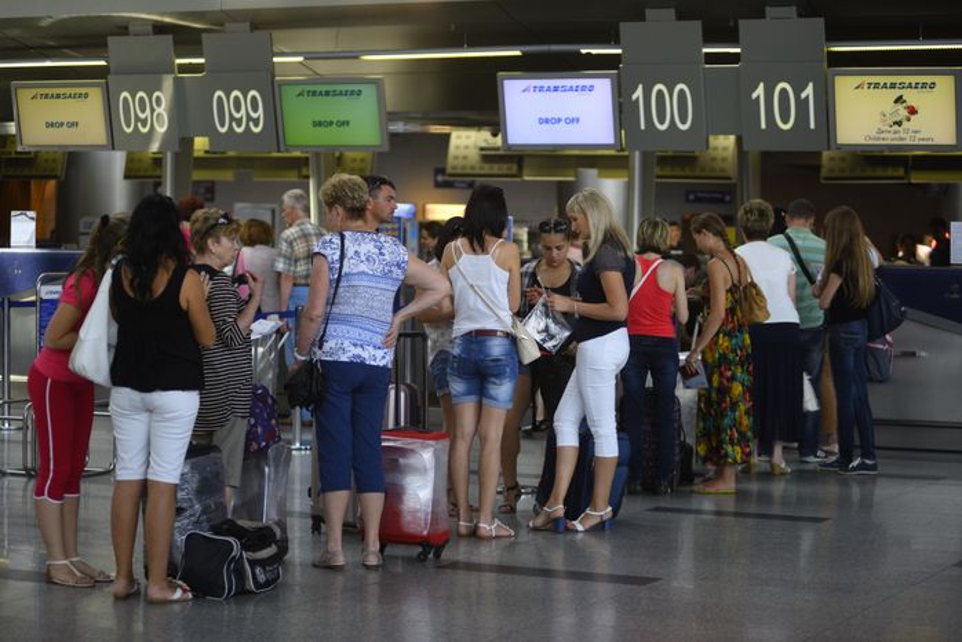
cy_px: 321
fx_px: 2139
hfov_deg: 25.4
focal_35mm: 80
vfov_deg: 17.1
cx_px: 481
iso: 800
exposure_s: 1/400
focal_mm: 80
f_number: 2.8
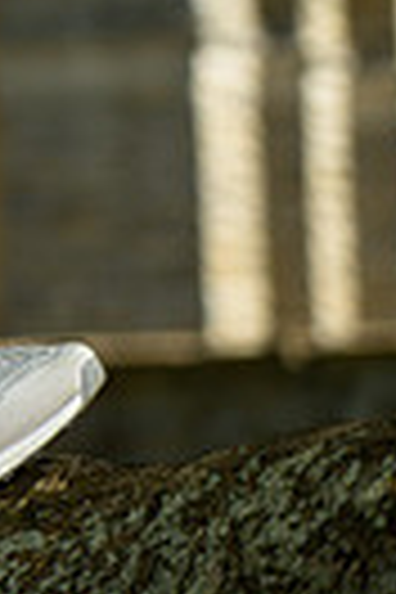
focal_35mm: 378
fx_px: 6237
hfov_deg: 3.5
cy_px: -160
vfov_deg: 5.4
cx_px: -868
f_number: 2.8
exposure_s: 1/640
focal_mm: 86
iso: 100
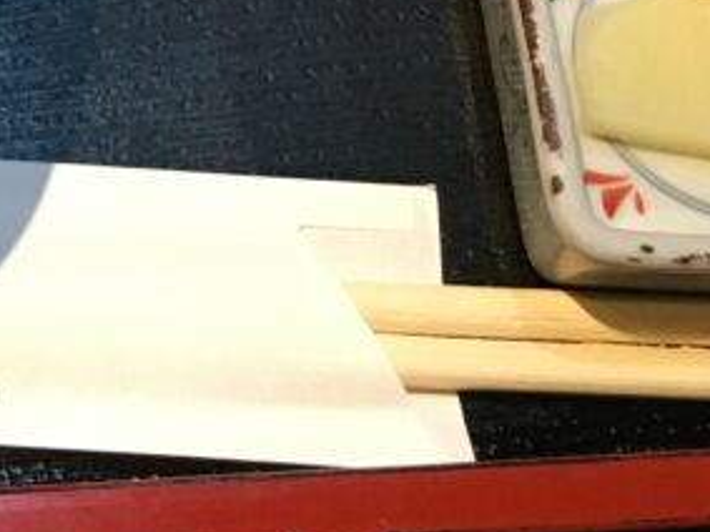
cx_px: -286
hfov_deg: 17.3
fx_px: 2153
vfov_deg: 13.0
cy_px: -356
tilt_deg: -58.3
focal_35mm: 105
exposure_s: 1/30
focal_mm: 4.15
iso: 160
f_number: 2.2
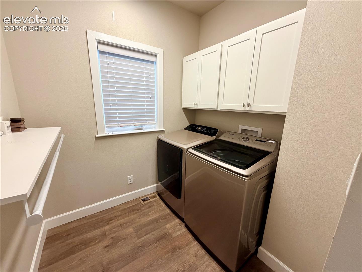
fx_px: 146
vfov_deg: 85.7
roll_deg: -0.4
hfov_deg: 102.1
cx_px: 181
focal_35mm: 14
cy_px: 136
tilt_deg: -12.9
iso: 250
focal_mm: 2.22
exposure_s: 1/120
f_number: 2.2
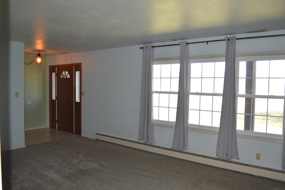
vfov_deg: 47.8
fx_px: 214
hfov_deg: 67.4
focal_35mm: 27
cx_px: 142
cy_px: 95
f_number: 4
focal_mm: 18
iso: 400
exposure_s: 1/100
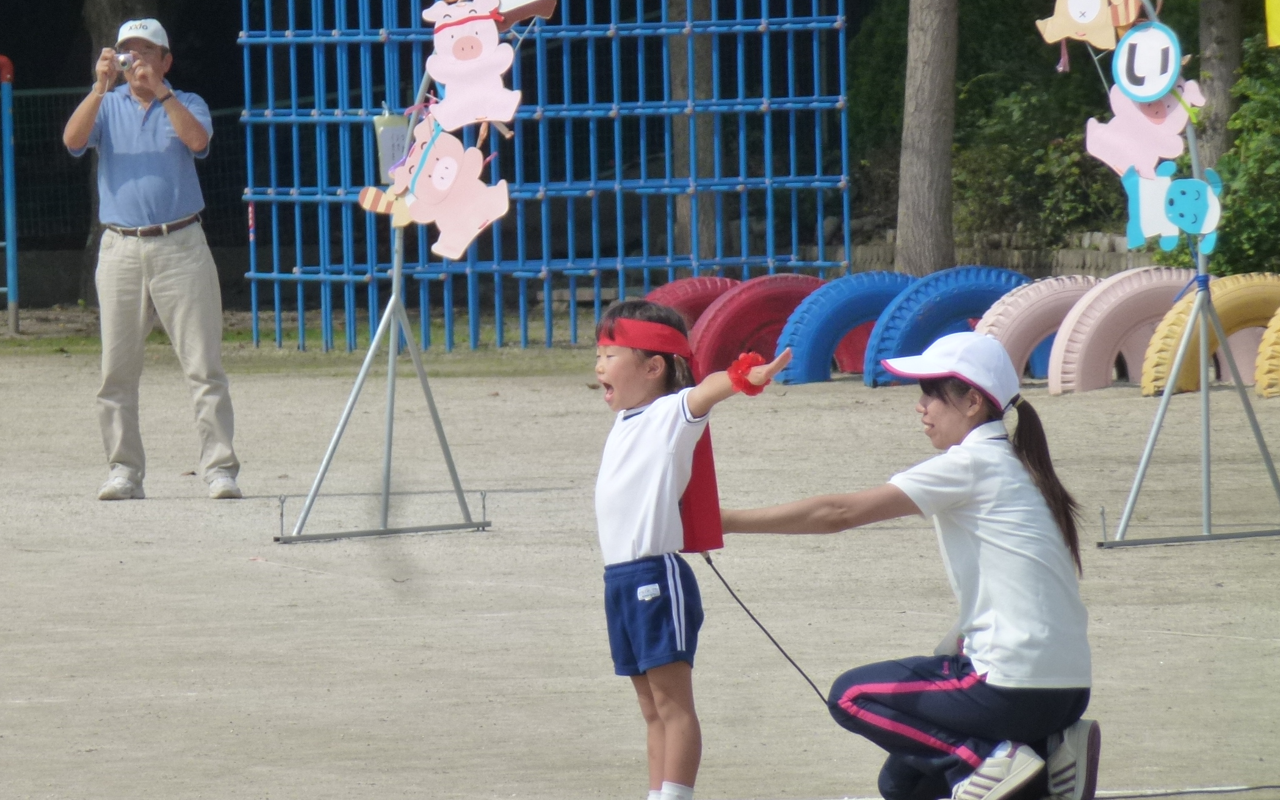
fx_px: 17335
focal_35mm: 497
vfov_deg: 2.6
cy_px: 426
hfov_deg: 4.2
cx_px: 516
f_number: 5.9
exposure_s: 1/640
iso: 160
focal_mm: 68.8
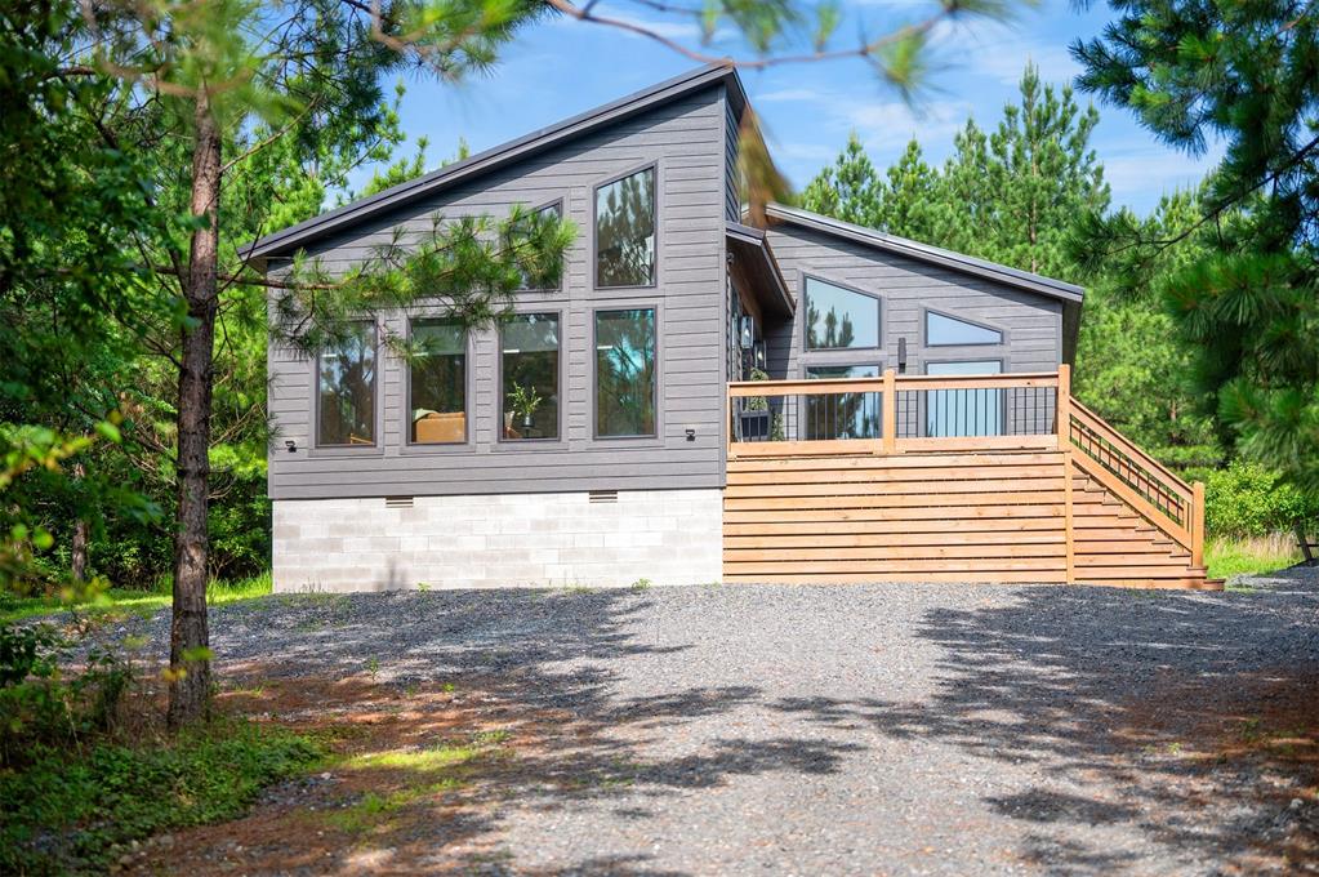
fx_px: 1830
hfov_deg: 39.6
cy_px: 438
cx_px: 660
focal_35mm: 50
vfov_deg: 26.9
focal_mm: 50
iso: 200
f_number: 1.8
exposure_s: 1/6400
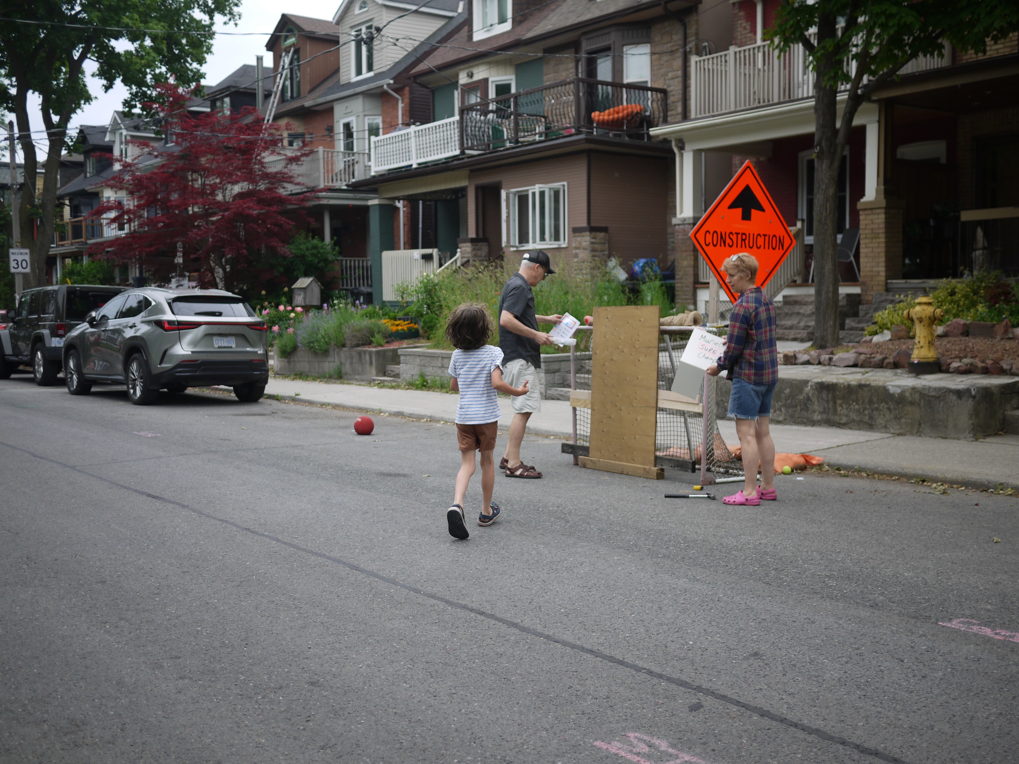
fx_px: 1177
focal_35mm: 40
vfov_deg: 36.0
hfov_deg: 46.8
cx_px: 510
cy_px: 382
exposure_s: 1/800
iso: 100
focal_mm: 20
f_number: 1.8
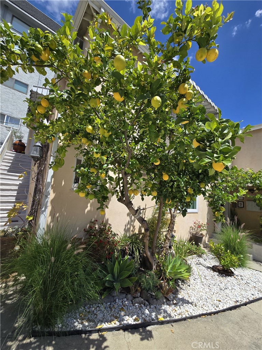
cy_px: 175
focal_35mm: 13
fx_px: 131
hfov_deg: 89.9
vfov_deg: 106.2
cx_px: 131
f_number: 2.2
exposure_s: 1/2246
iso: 50
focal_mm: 2.2
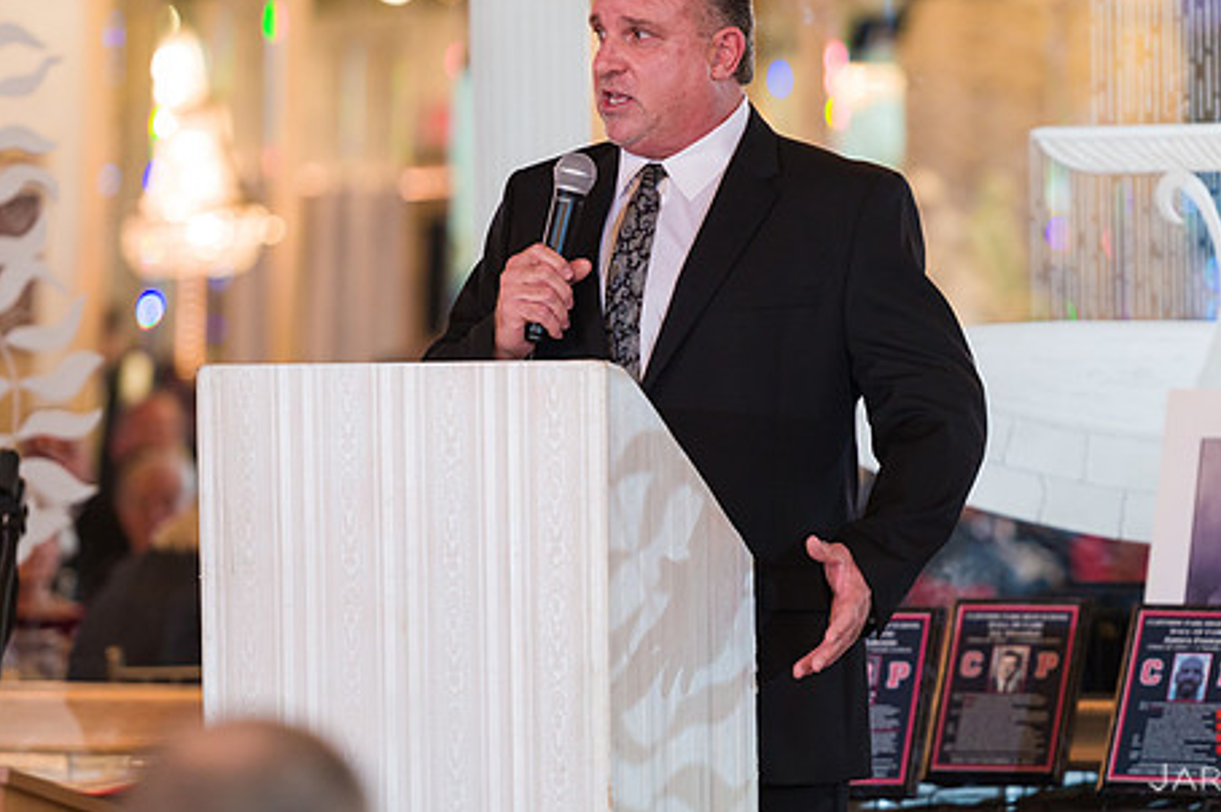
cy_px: 305
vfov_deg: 5.4
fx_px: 8642
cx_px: 667
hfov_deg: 8.1
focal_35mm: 255
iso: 1250
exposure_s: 1/200
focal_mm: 180
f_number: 3.2
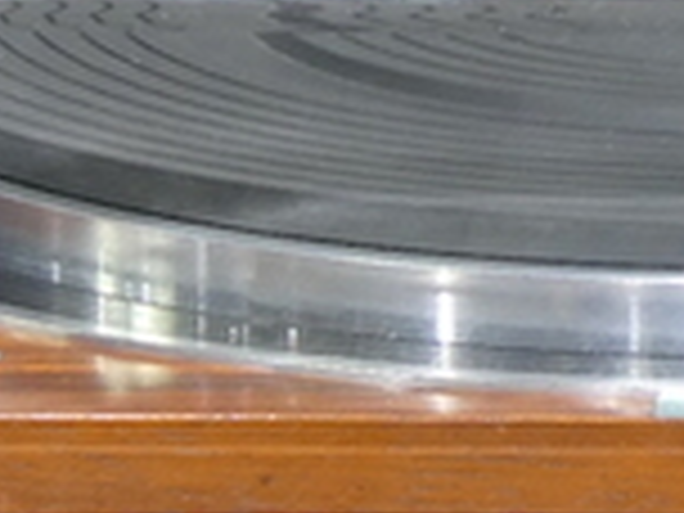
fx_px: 15492
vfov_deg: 1.9
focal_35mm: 784
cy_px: 81
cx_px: 1174
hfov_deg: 2.5
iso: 200
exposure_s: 1/3.2
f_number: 5.2
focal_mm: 22.3
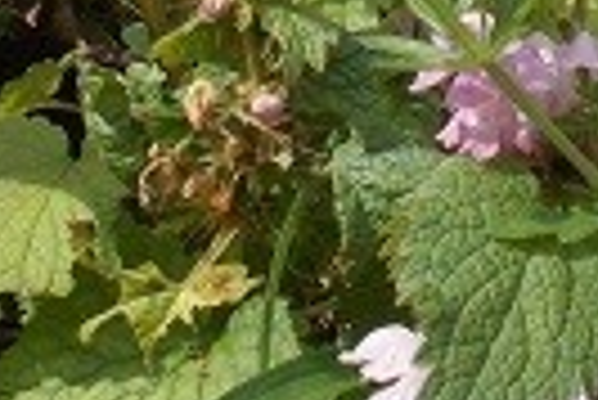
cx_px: 256
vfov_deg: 4.3
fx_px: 5155
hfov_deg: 6.6
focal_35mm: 310
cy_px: -609
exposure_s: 1/200
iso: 80
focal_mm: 15.4
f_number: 6.3
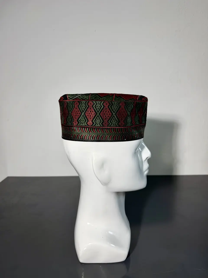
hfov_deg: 56.8
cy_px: 139
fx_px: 192
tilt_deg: -11.4
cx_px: 104
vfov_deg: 71.6
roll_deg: +0.7
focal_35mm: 24
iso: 80
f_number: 1.78
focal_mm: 6.76
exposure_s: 1/728
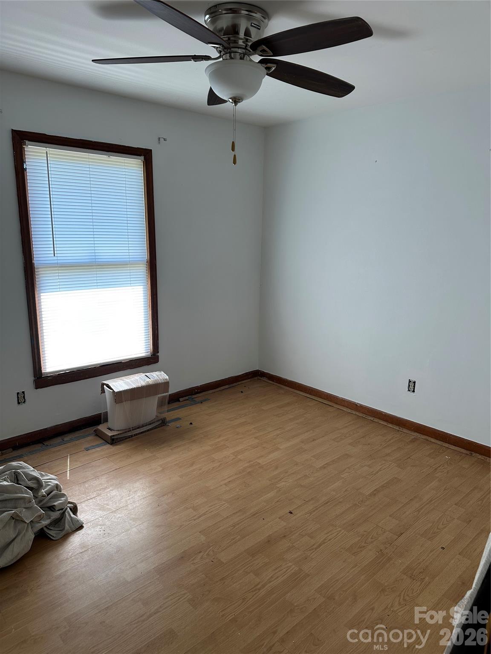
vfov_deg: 71.6
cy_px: 327
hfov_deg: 56.8
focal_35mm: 24
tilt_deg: -12.4
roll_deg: -1.3
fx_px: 454
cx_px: 246
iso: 64
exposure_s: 1/150
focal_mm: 6.86
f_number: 1.78
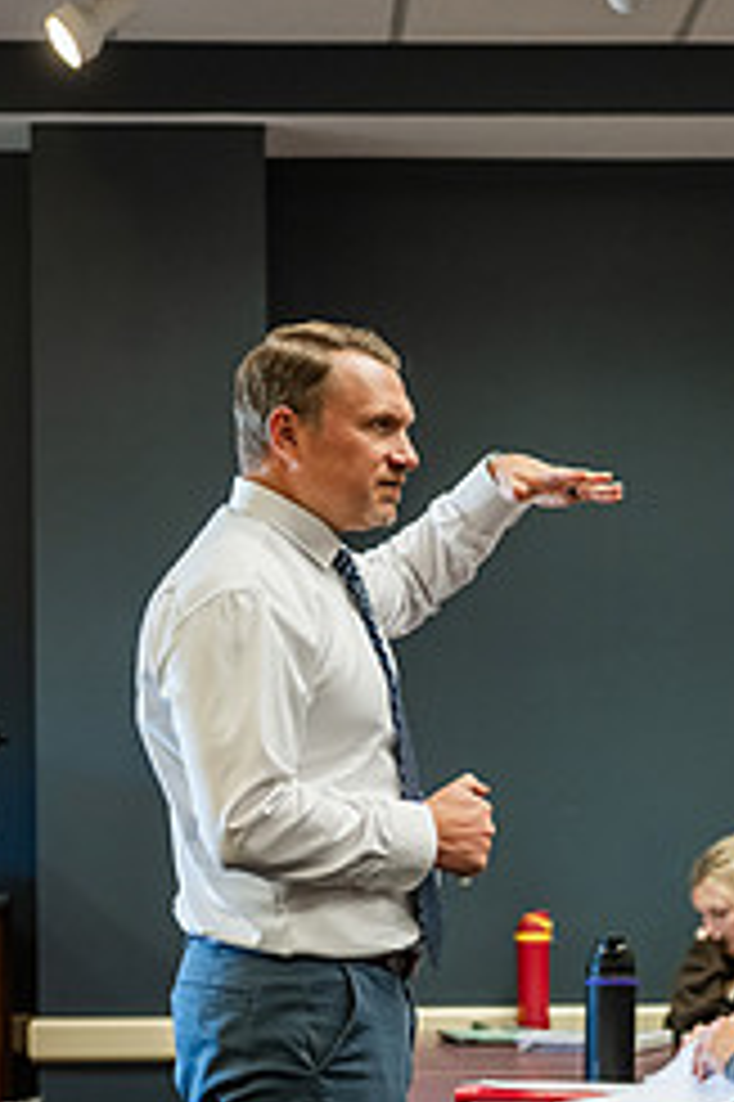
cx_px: 432
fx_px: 3491
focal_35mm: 114
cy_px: 882
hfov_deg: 12.0
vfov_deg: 17.8
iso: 2000
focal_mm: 62
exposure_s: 1/200
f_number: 3.2
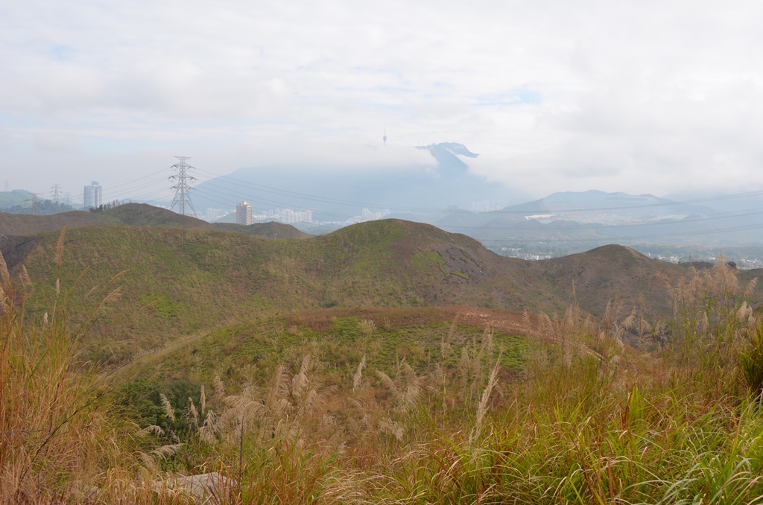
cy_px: 252
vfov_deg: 31.7
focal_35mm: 42
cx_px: 382
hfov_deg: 46.5
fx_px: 888
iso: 100
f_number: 7.1
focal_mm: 28
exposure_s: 1/250
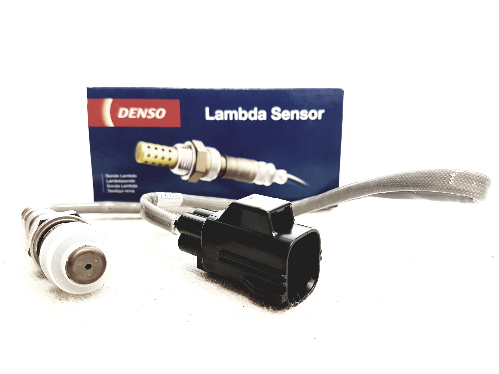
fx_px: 375
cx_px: 250
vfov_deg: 53.1
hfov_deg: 67.3
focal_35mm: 26
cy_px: 187
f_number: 1.7
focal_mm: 4.2
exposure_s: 1/50
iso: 100
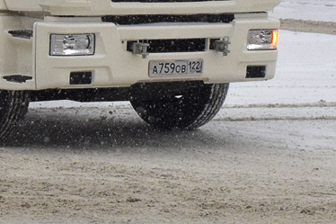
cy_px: -117
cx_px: 37
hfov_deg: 7.8
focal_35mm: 265
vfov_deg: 5.1
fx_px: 2468
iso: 800
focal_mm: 55
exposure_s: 1/1000
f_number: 5.6
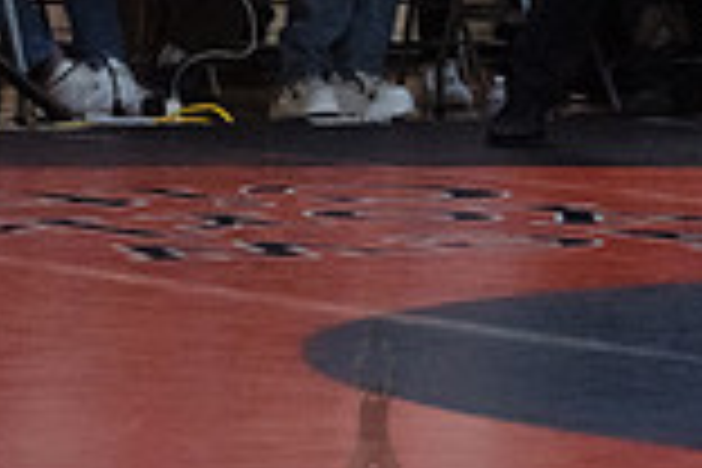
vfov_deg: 5.2
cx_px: 1242
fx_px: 5070
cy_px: -250
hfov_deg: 7.7
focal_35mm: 260
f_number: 3.2
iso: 8000
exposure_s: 1/400
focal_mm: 70
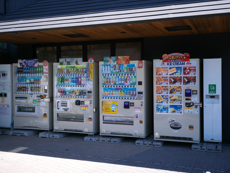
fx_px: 259
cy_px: 84
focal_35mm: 39
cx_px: 124
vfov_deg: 36.8
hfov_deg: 47.8
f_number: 5
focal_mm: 45
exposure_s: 1/160
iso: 100
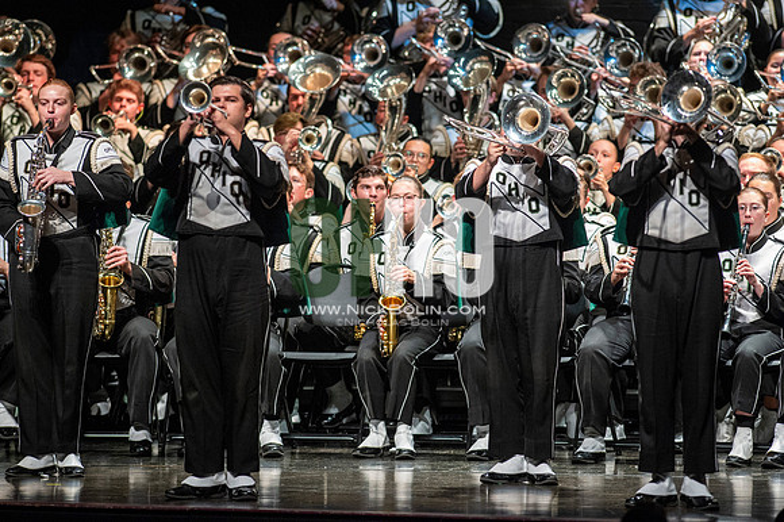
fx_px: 6529
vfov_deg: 4.6
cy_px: 261
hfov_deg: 6.9
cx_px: 392
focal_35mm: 300
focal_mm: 300
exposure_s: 1/400
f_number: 5.6
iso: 5000
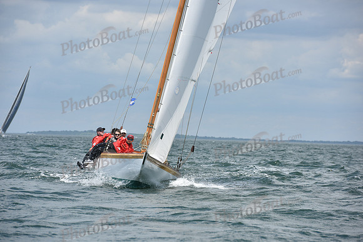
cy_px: 121
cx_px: 182
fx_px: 2017
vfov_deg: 6.9
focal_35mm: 200
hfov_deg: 10.3
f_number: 7.1
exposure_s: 1/1250
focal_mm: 200
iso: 250
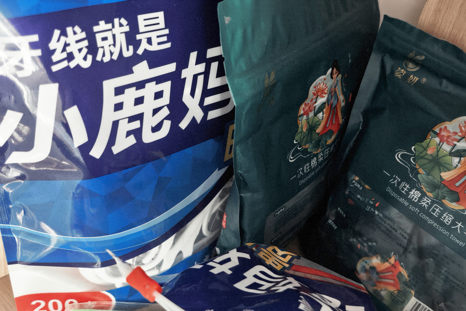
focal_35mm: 40
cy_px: 178
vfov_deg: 33.3
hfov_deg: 48.4
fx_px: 518
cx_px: 260
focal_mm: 6.98
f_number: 2
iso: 125
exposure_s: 1/50
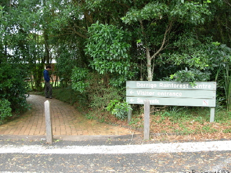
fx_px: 267
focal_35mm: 40
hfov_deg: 46.8
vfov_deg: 36.0
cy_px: 85
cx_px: 114
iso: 79
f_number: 2.9
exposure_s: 1/23.2
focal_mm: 6.3
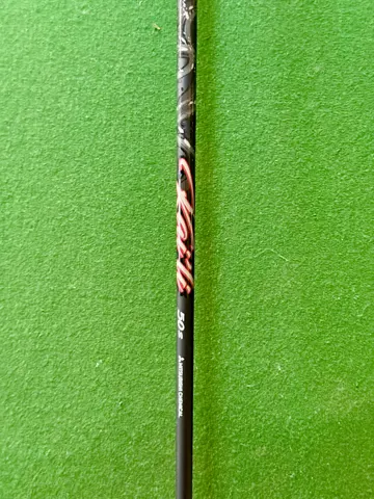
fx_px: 691
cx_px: 187
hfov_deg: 30.3
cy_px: 250
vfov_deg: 39.7
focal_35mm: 48
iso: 640
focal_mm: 6.76
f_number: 1.78
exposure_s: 1/30
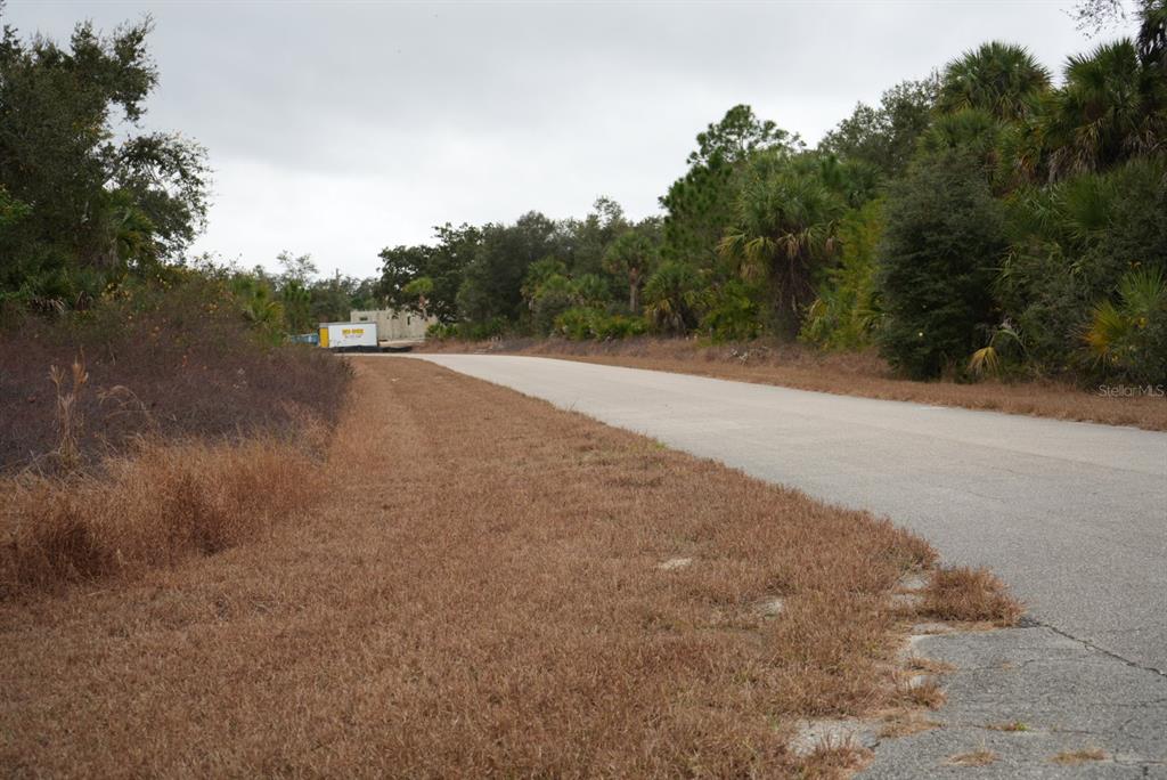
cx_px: 584
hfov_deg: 41.9
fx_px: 1524
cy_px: 390
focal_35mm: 47
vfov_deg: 28.7
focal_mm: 47
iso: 125
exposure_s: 1/160
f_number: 4.5
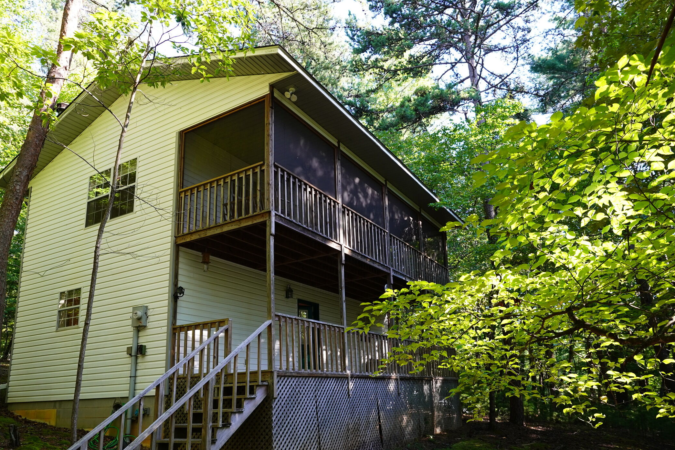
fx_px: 469
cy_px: 282
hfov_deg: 71.5
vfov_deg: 50.8
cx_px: 348
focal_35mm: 25
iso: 200
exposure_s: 1/60
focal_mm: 17
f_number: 4
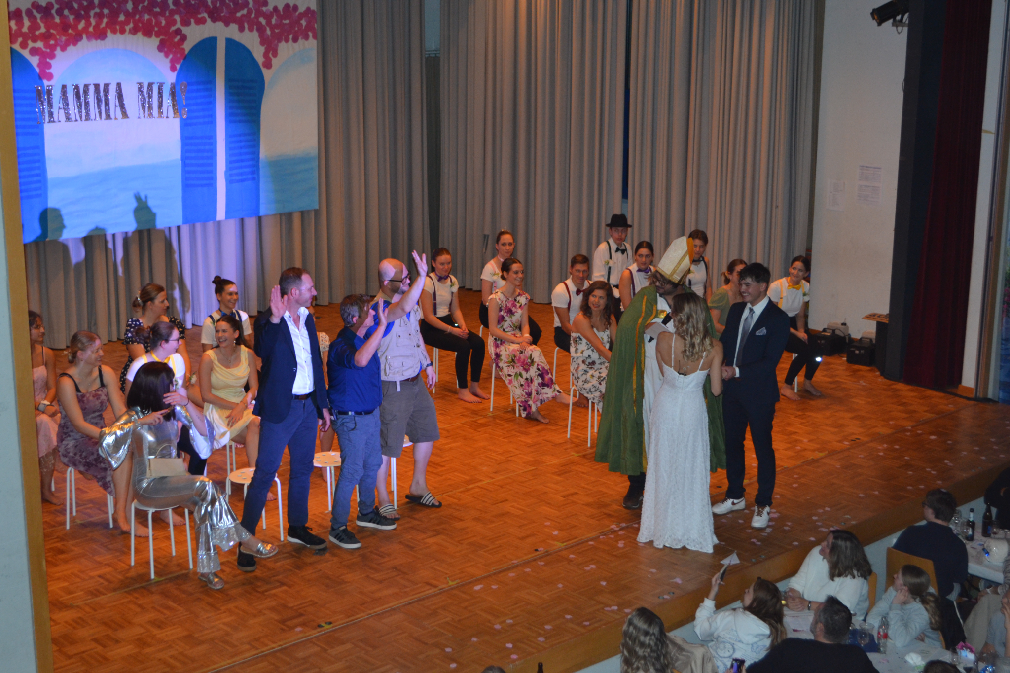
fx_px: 1473
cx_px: 505
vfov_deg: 25.7
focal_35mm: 52
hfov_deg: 37.9
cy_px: 336
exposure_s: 1/60
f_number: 5
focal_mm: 35
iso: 900
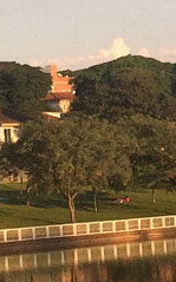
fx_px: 1584
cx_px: 184
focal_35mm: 206
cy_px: 59
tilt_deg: +4.9
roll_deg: +4.1
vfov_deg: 10.2
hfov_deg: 6.3
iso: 32
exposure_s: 1/1172
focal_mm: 4.15
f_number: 2.2
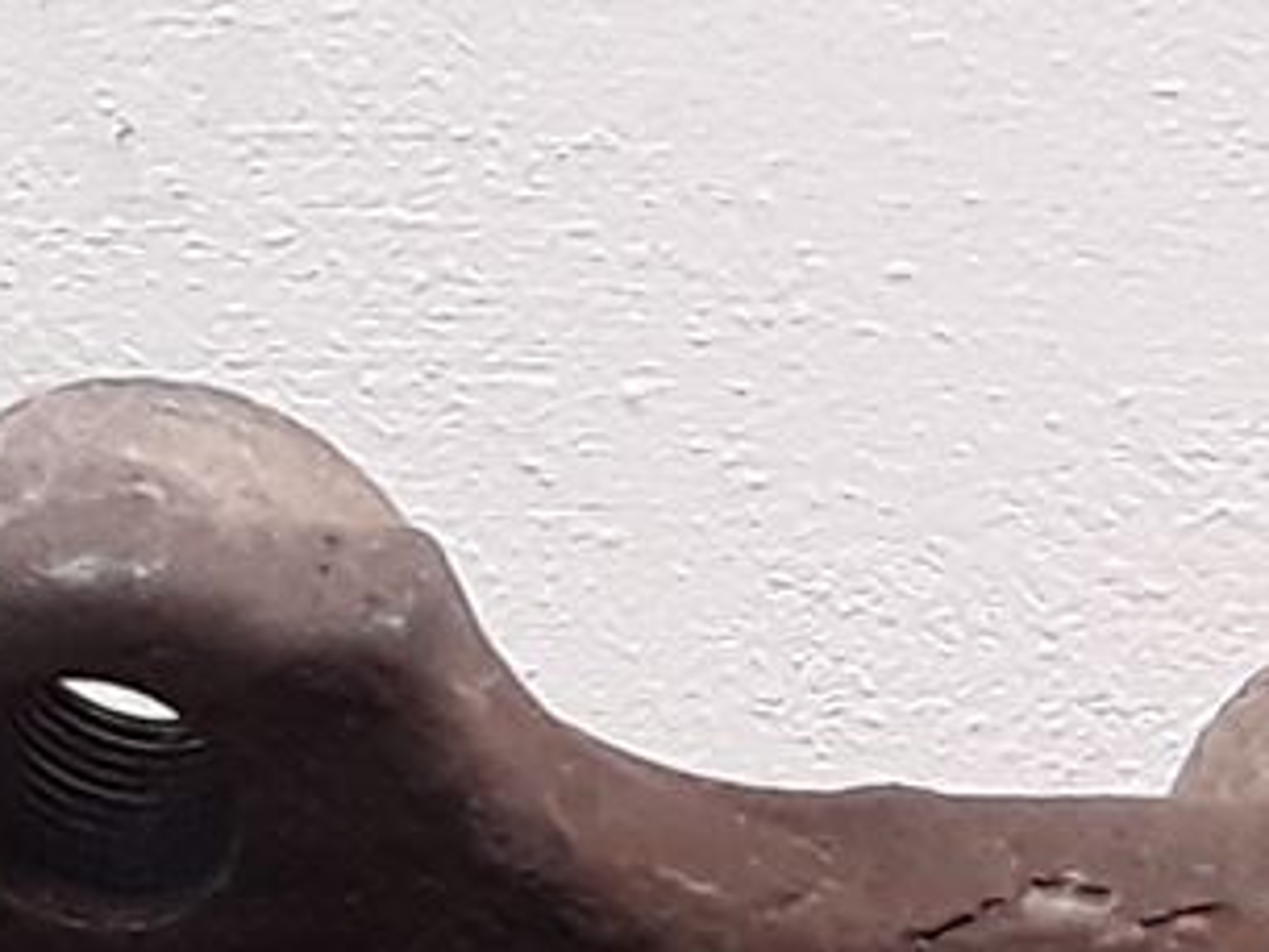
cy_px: 1663
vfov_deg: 7.7
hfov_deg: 10.3
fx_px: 6895
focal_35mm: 188
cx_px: 1610
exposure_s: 1/102
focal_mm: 2.91
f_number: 1.9
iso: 100
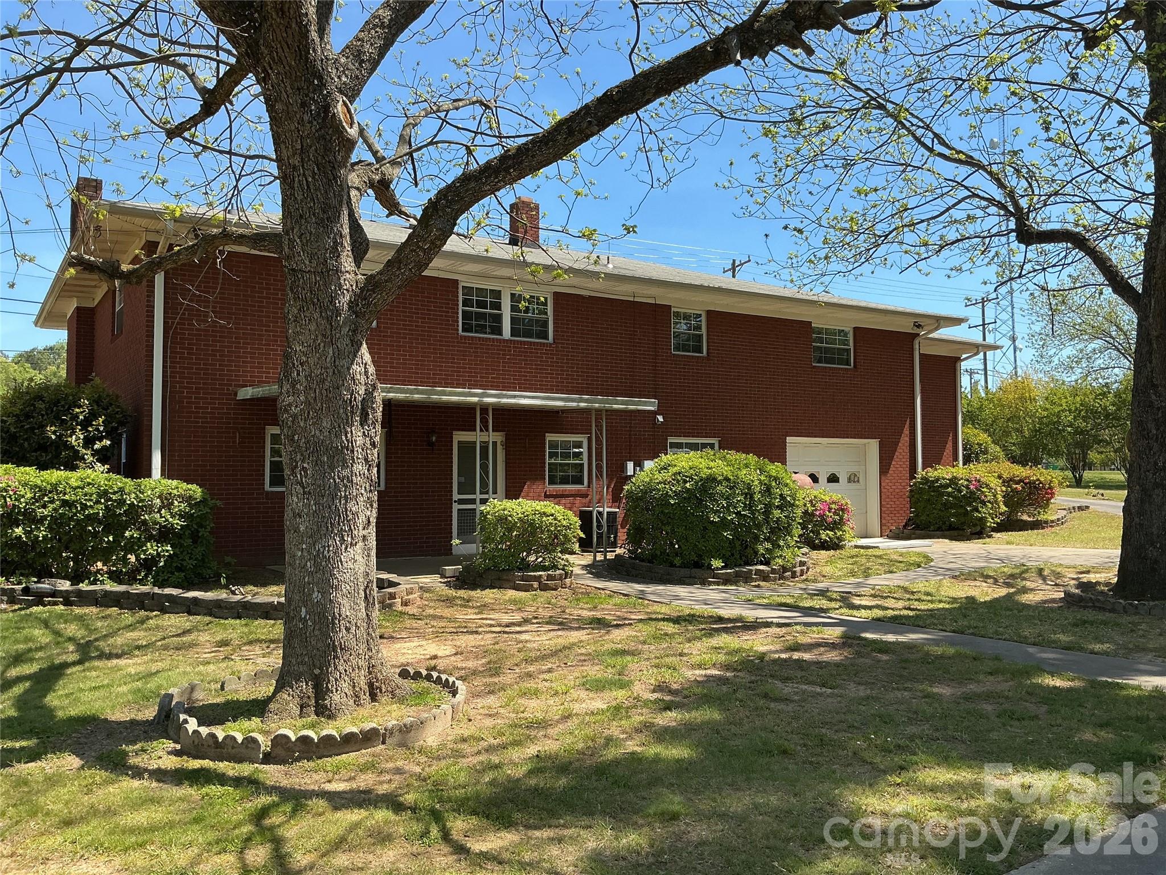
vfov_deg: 48.2
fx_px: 977
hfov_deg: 61.7
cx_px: 583
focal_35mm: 29
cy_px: 438
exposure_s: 1/804
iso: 25
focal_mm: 3
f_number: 1.8
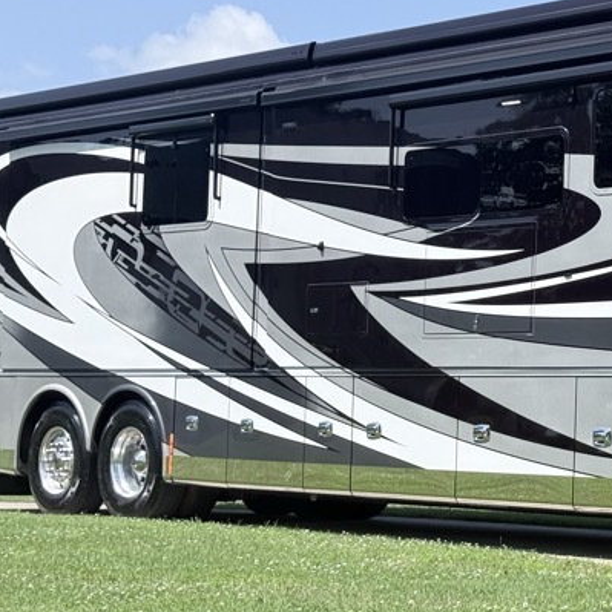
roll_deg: -0.3
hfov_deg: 15.7
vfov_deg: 16.0
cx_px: 610
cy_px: 345
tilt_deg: +2.8
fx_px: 2180
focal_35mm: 109
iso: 64
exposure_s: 1/3534
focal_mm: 6.76
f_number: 1.78
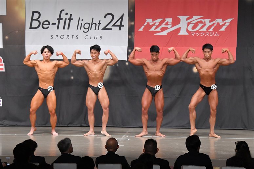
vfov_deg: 9.9
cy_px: 84
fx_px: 973
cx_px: 127
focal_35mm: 138
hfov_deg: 14.9
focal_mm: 92
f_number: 5.6
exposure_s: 1/400
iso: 6400
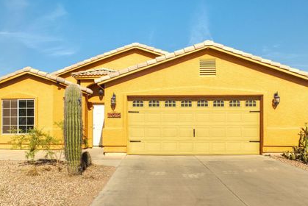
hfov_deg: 60.2
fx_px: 265
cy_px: 118
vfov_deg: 42.3
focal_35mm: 31
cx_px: 146
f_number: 10
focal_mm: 26
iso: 500
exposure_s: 1/1300
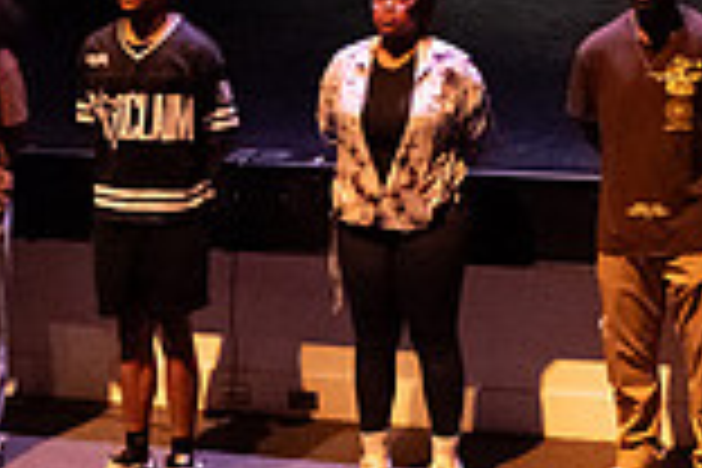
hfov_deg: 16.7
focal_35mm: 120
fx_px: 2340
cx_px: 686
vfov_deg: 10.7
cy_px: -398
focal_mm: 28
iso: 4000
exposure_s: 1/160
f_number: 3.5
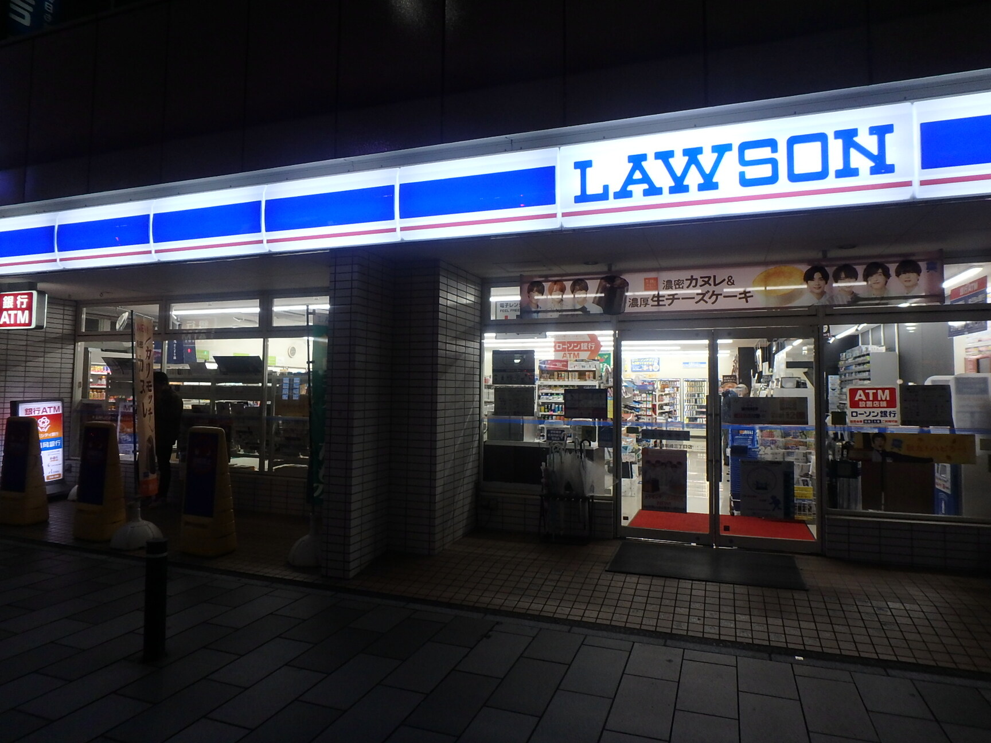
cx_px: 496
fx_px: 601
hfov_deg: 79.0
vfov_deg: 63.4
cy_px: 372
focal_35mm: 21
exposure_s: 1/50
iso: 200
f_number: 3.5
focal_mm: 3.7
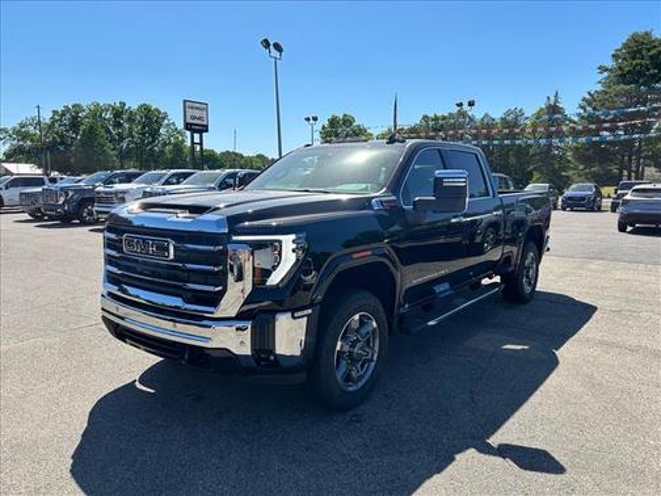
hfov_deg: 67.3
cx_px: 330
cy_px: 248
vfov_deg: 53.1
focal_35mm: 26
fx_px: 496
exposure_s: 1/3460
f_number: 1.5
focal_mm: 5.7
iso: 50
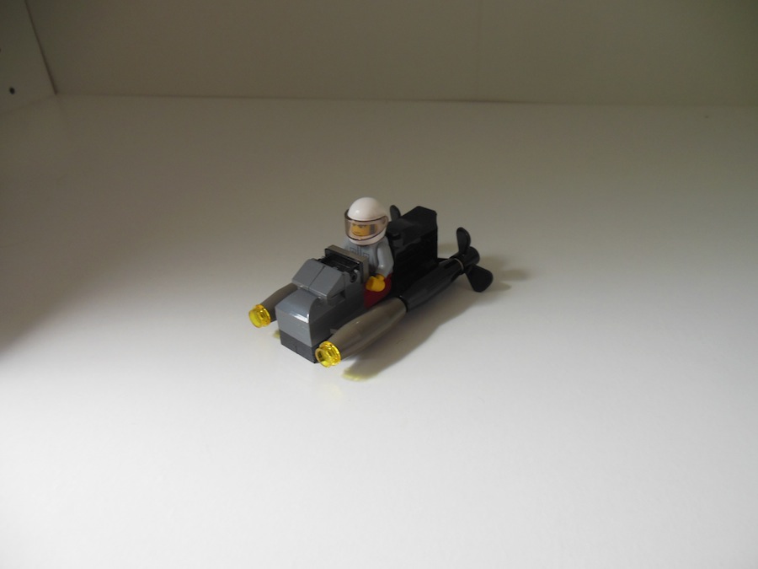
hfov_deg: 69.4
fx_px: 547
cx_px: 379
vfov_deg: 54.9
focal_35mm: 25
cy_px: 284
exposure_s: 1/30
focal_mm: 4.5
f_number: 3.2
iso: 160
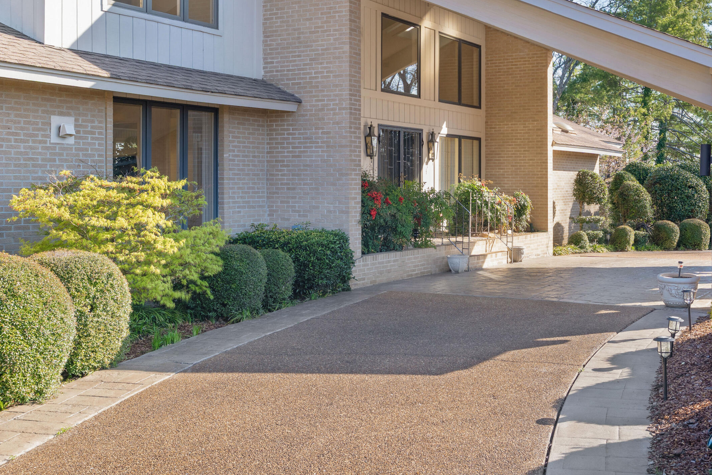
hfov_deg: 46.4
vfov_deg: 32.4
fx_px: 811
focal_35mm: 41
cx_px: 492
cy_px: 165
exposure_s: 1/200
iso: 320
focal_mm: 29
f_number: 7.1
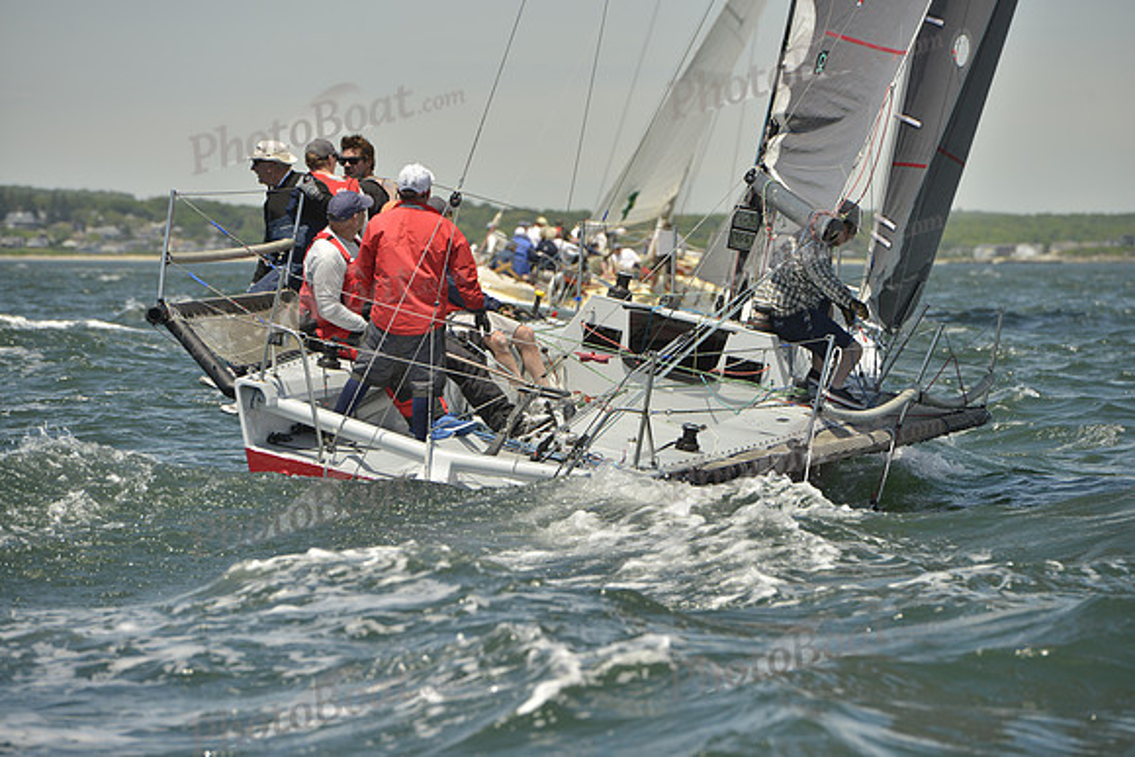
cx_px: 568
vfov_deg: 6.9
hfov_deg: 10.3
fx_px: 6307
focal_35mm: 200
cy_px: 378
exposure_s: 1/1600
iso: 280
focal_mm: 200
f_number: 8
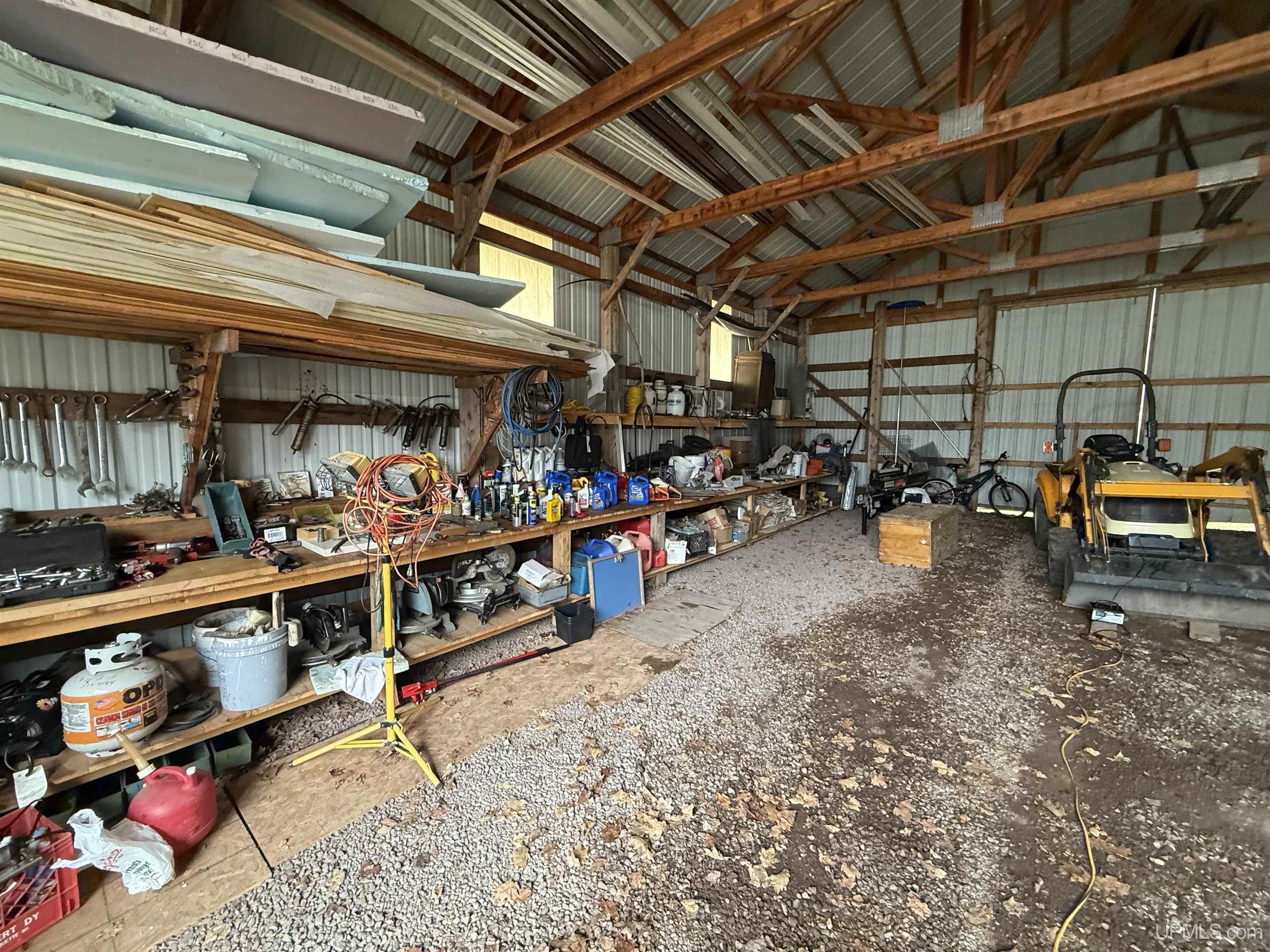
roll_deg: -1.2
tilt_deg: -6.2
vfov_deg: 85.7
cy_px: 476
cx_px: 635
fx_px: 514
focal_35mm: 14
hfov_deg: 102.1
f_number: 2.2
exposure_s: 1/120
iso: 500
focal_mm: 2.22
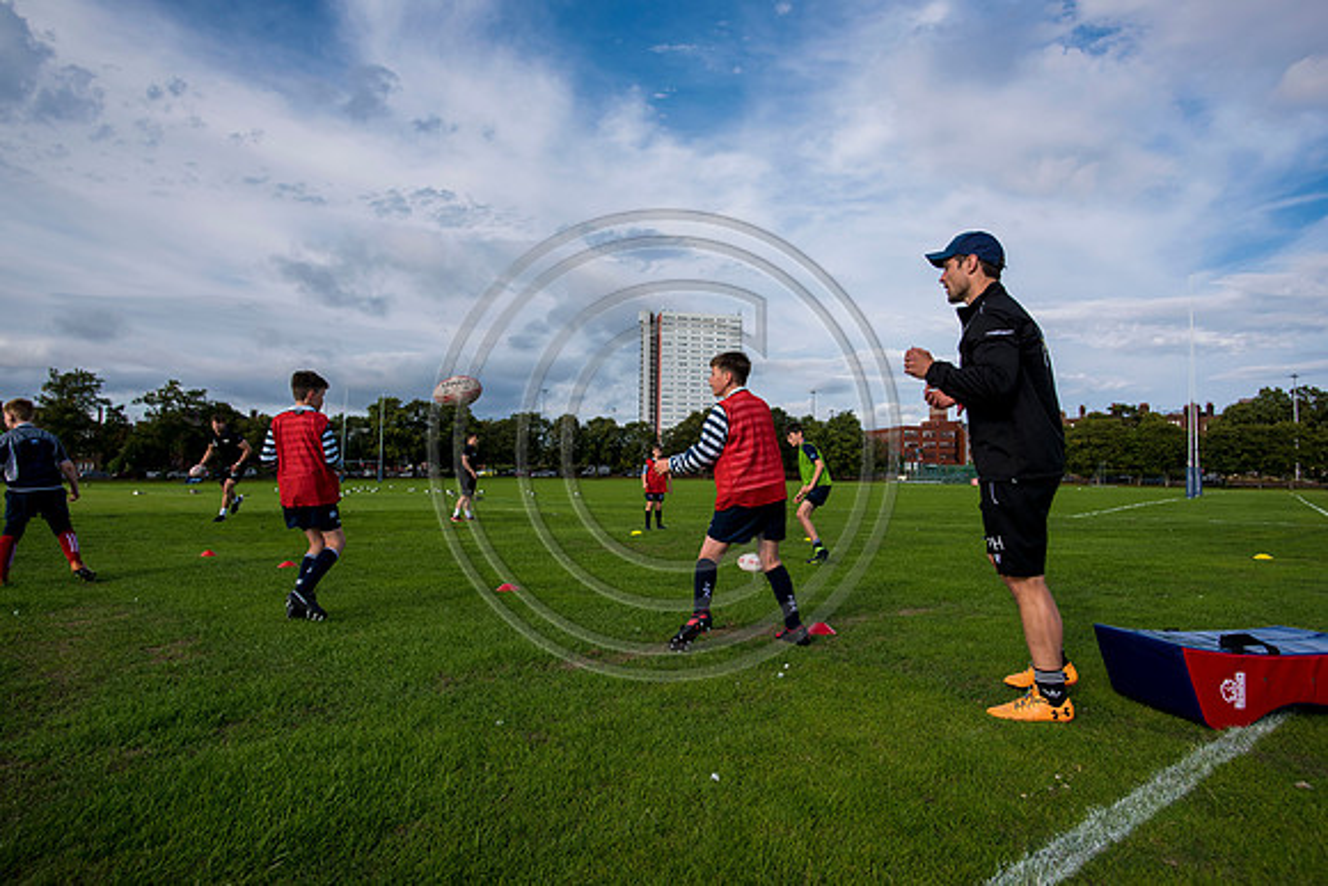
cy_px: 443
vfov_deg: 62.0
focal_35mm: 20
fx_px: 738
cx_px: 664
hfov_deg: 84.0
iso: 250
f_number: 4
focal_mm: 20
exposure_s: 1/2000
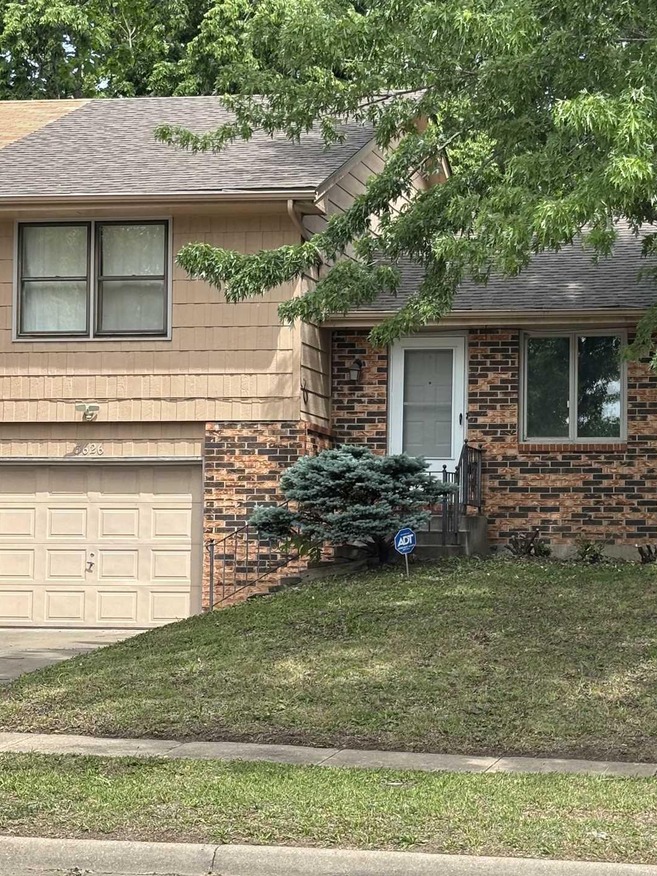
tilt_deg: +4.3
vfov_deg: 23.3
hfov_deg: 17.5
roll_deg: -0.1
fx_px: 2125
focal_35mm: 84
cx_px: 468
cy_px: 441
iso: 32
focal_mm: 5.96
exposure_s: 1/910
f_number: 1.6
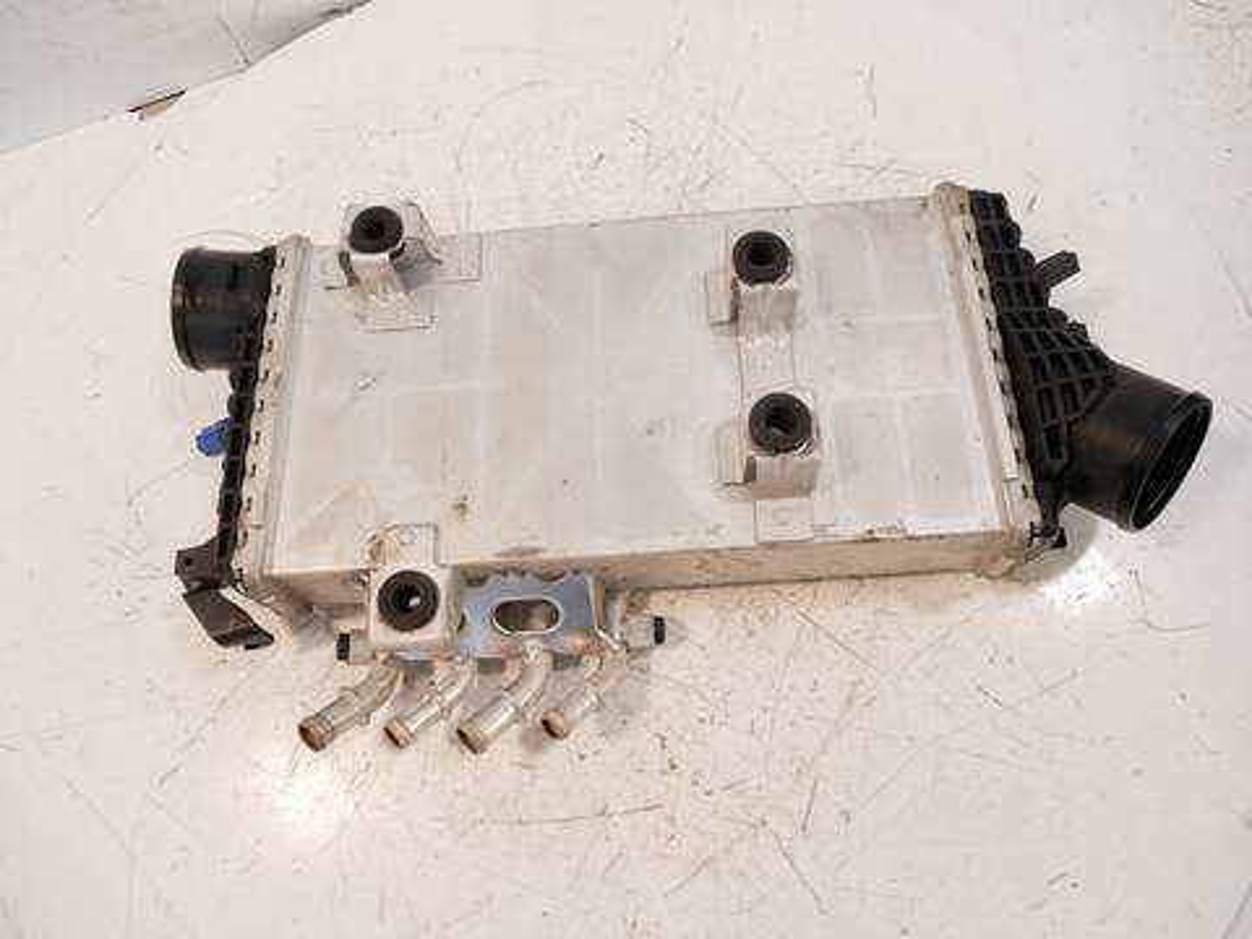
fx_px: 940
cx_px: 626
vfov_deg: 53.1
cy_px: 470
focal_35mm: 26
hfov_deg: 67.3
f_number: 3.5
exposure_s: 1/60
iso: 400
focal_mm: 13
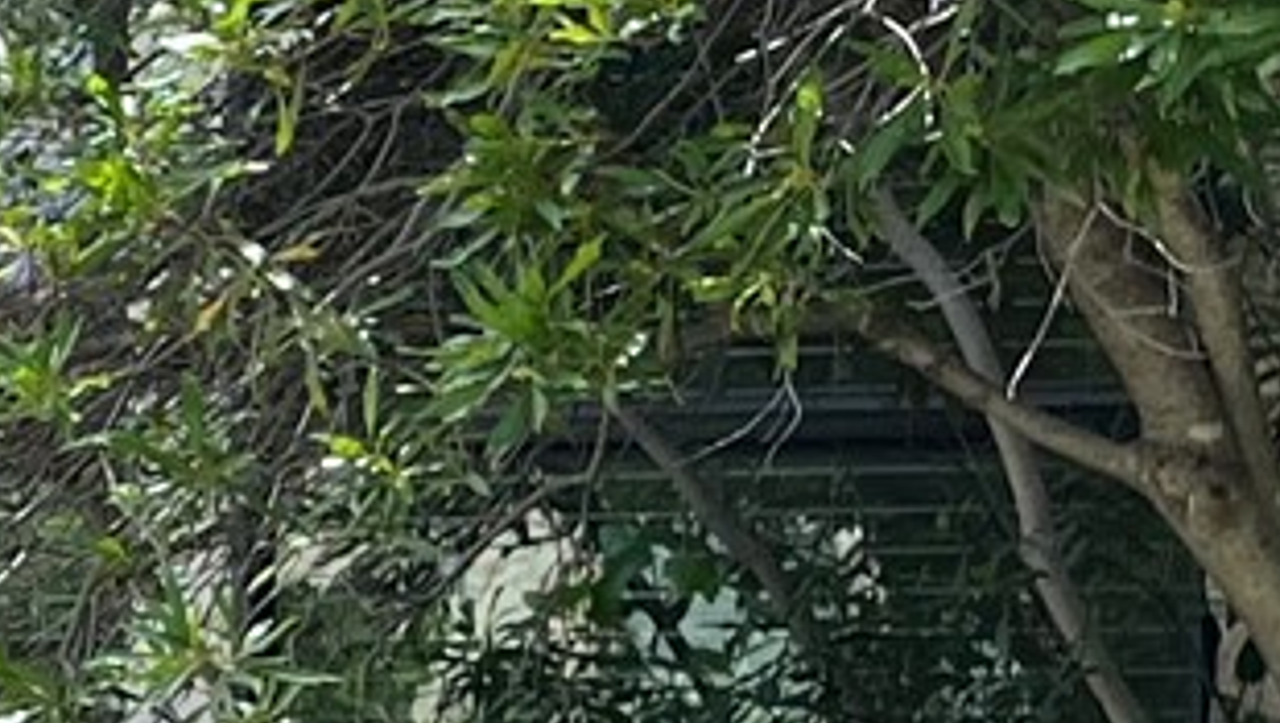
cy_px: 434
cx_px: -1515
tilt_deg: +2.3
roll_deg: -0.8
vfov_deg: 6.5
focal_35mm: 187
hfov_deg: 10.3
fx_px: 6352
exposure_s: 1/975
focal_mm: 5.1
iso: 50
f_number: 1.6
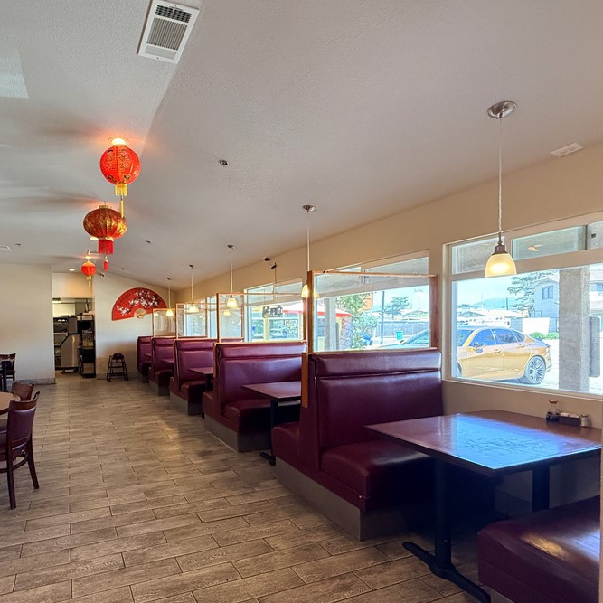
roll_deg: +1.0
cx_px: 186
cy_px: 337
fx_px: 374
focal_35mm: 19
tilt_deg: -0.8
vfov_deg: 77.4
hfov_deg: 74.5
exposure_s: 1/120
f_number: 2.2
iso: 500
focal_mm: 2.22
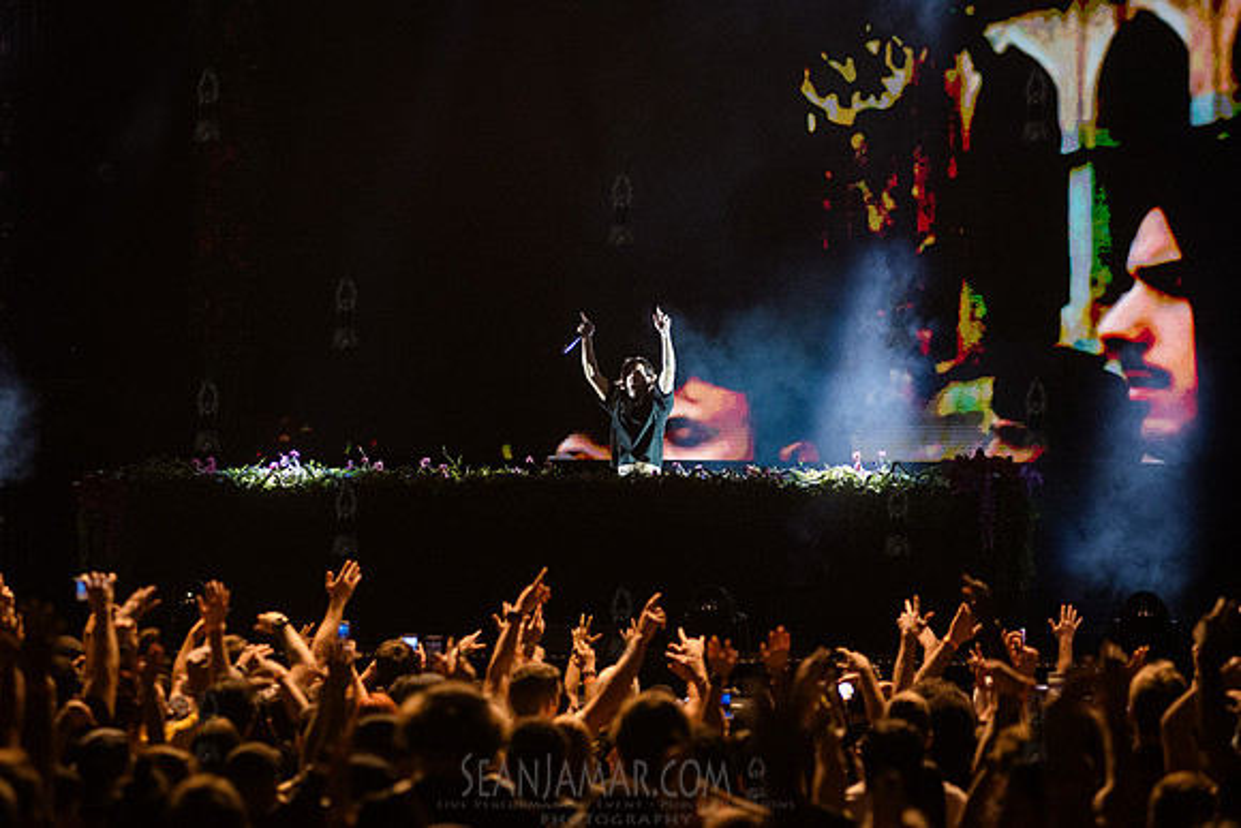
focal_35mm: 135
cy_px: 414
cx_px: 620
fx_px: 4655
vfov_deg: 10.2
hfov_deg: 15.2
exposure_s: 1/500
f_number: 3.5
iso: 6400
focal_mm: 135
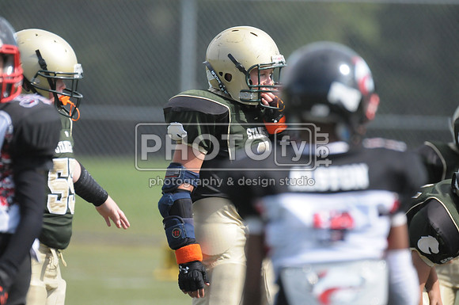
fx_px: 7639
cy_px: 152
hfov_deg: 3.4
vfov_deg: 2.3
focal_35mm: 600
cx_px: 230
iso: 1600
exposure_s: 1/6400
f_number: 4
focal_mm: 400
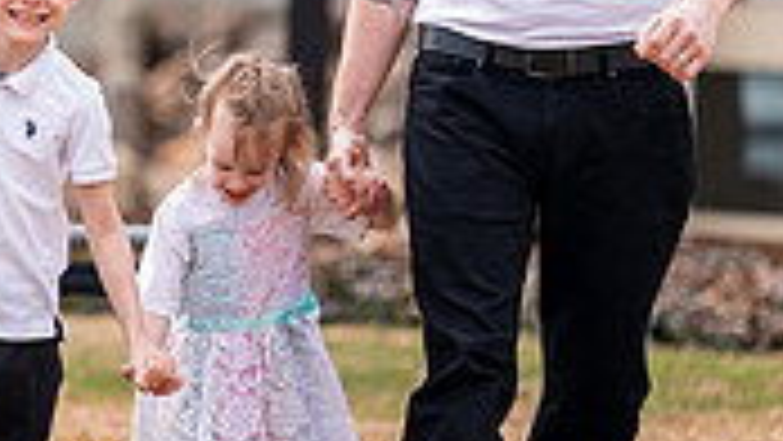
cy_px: 79
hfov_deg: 4.6
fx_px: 9803
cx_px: -63
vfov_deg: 2.6
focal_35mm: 472
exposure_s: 1/1600
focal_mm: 135
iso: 100
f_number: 2
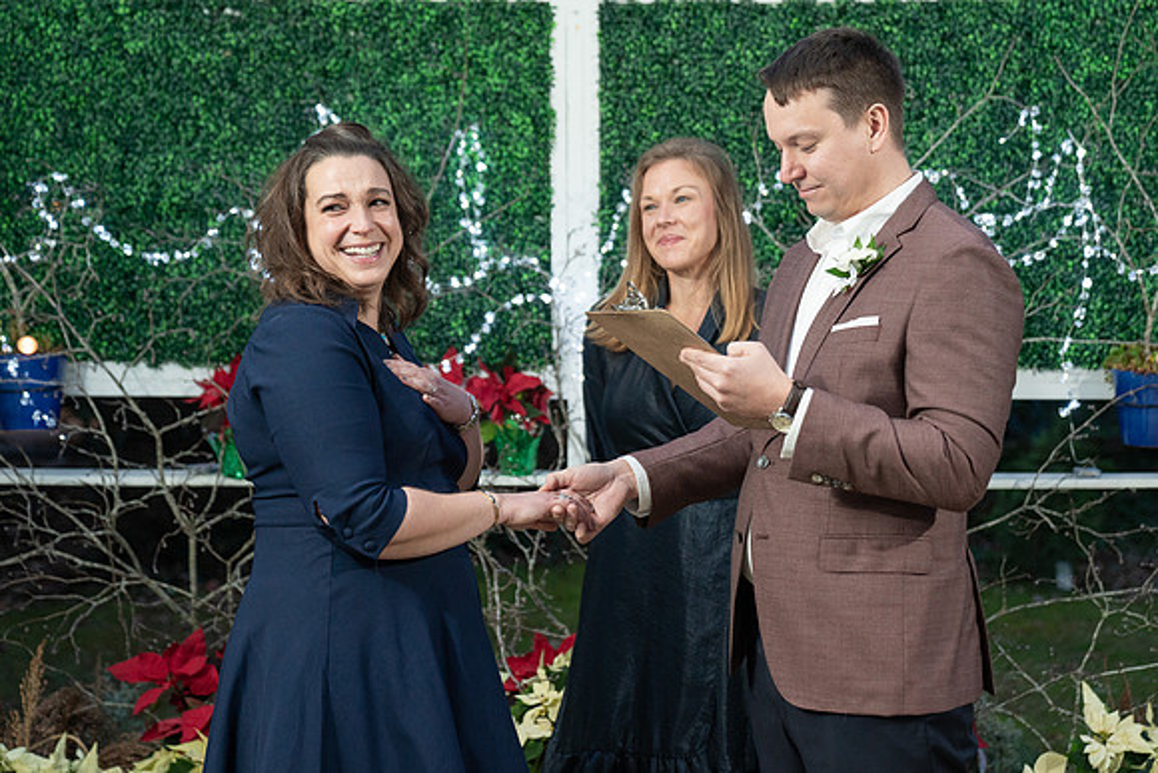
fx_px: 1968
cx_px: 655
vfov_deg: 22.2
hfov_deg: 32.7
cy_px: 397
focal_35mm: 61
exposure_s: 1/100
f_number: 2.8
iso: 2000
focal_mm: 53
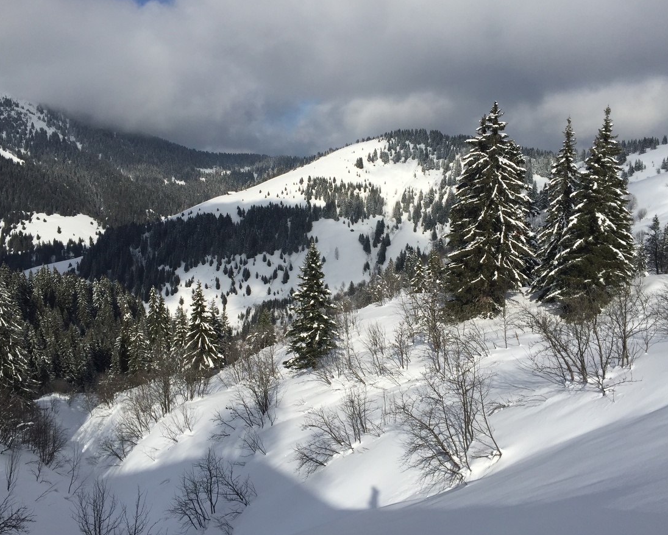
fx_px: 613
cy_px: 262
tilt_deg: -10.4
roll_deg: -0.8
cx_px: 338
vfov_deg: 47.1
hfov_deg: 57.2
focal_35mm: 31
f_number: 2.2
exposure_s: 1/5650
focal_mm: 4.15
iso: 32
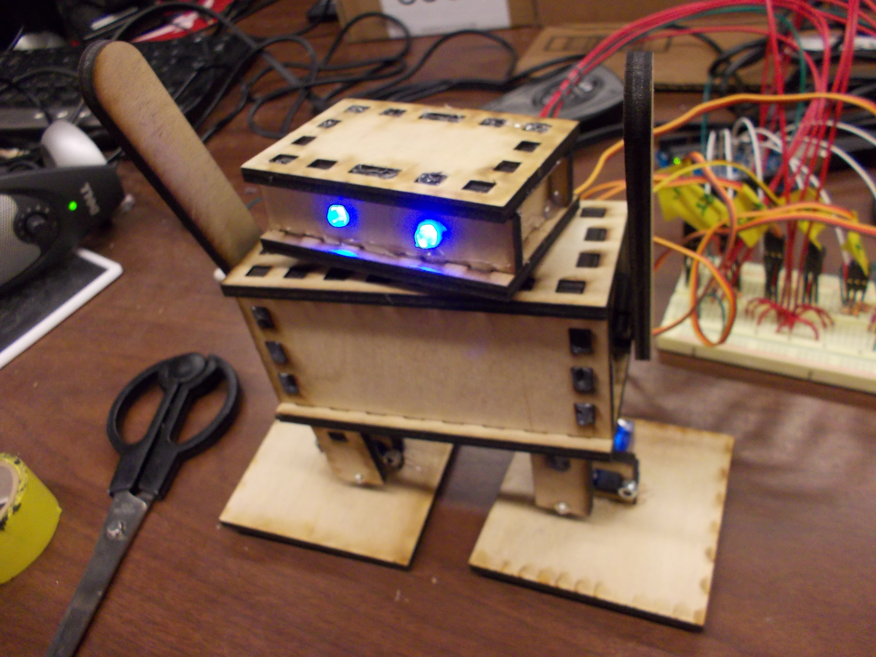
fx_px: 734
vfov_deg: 48.2
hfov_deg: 61.7
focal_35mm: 29
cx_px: 438
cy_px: 328
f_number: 3.3
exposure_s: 1/25
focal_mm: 4.1
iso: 200
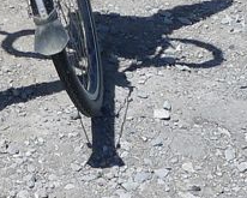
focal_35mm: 140
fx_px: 1024
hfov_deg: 13.6
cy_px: -300
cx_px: 29
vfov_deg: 9.6
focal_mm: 5.1
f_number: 4
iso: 80
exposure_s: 1/1000
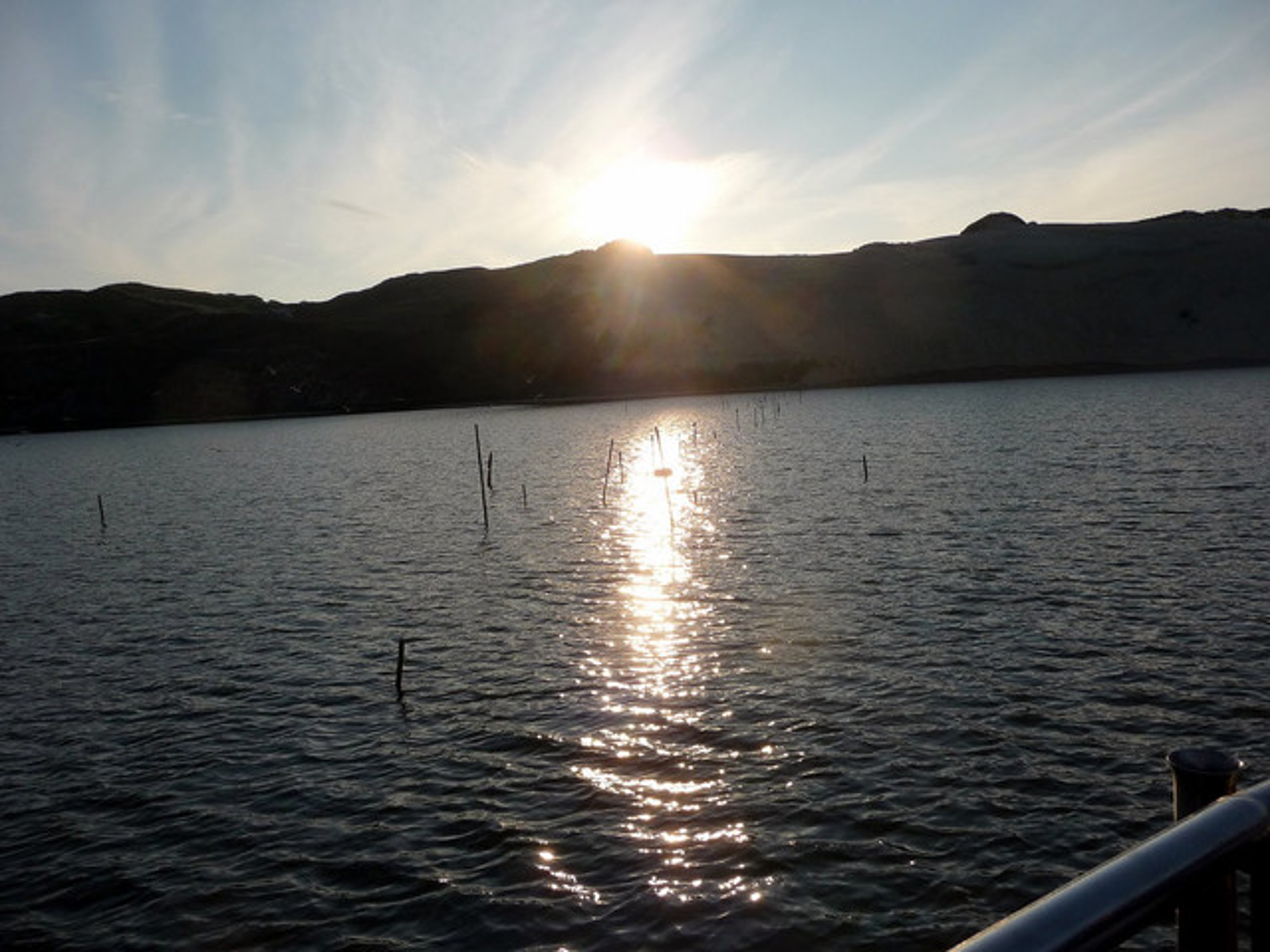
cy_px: 476
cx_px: 635
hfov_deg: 63.4
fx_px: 1027
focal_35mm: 28
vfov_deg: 49.7
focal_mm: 4.7
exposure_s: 1/640
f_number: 8
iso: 100
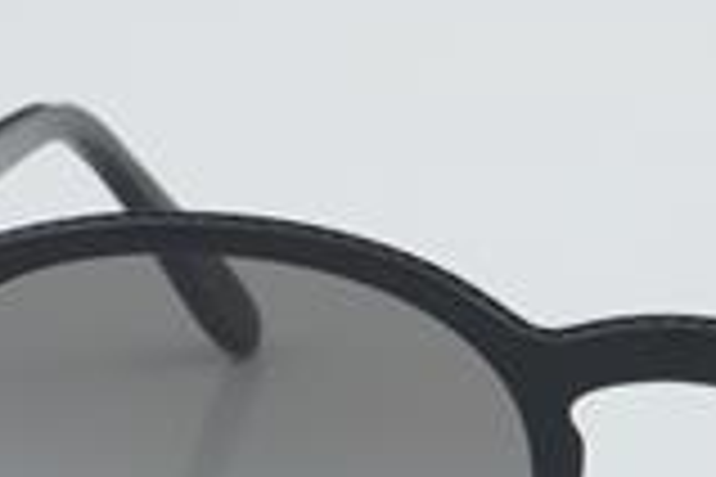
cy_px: 477
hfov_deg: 9.9
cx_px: 671
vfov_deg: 6.6
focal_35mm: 207
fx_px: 4122
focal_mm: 55
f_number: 32
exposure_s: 1/4
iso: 100
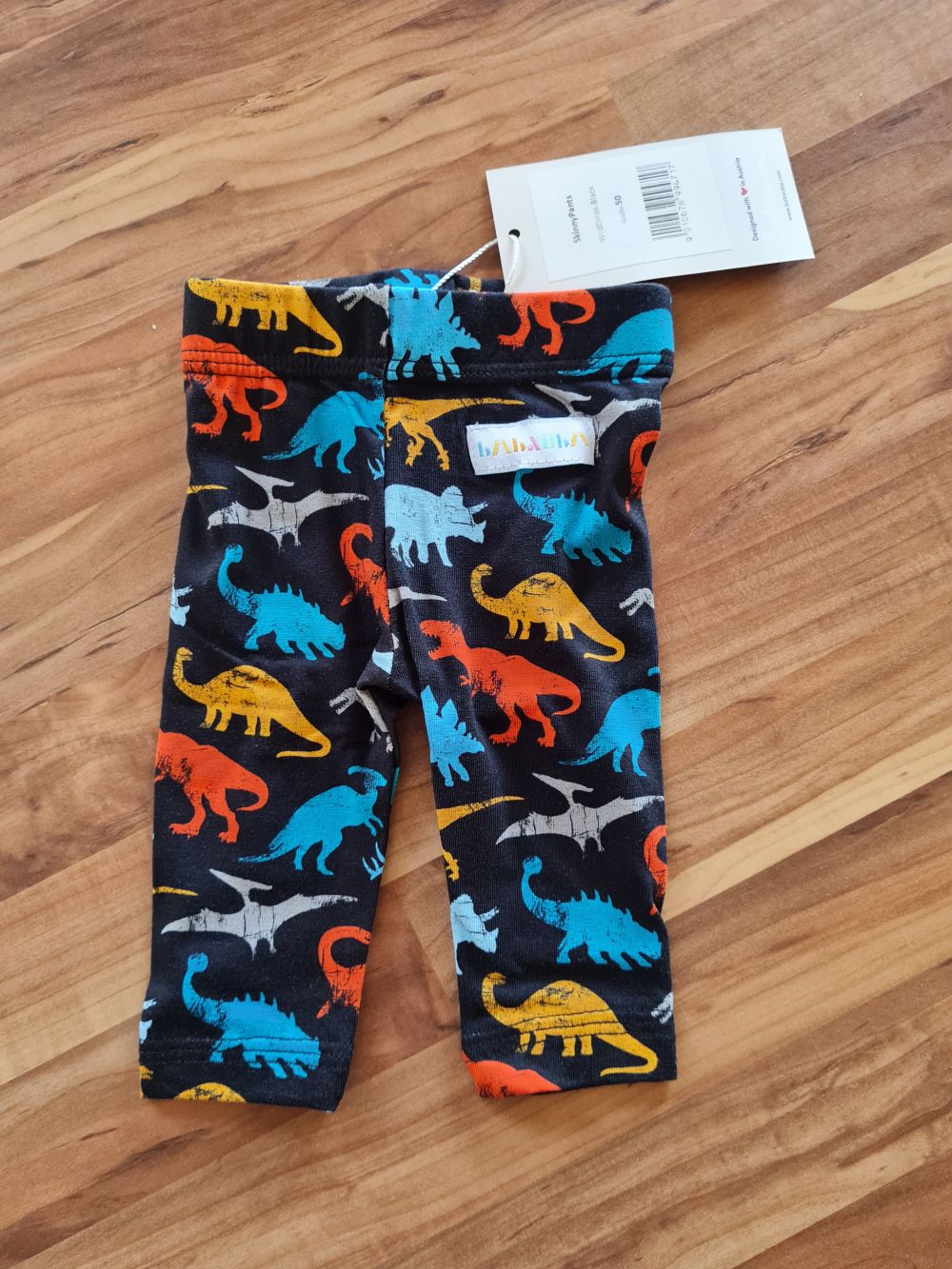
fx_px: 953
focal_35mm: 26
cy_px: 634
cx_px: 476
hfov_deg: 53.1
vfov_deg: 67.3
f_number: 1.8
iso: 250
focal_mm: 5.4
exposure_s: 1/40
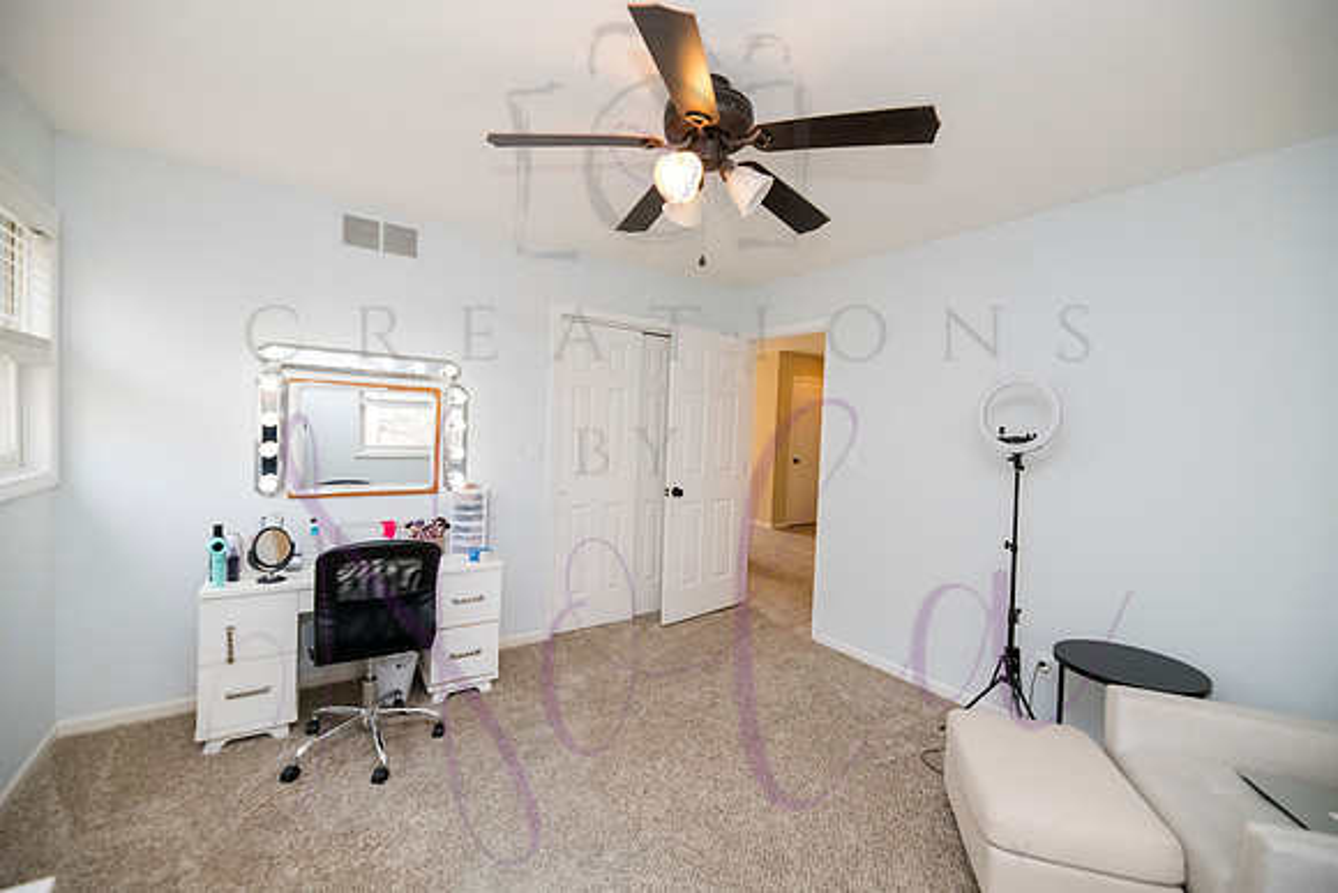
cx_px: 669
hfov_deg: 104.2
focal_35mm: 14
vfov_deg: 81.2
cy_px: 446
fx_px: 520
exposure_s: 1/250
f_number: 4
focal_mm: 14
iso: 800
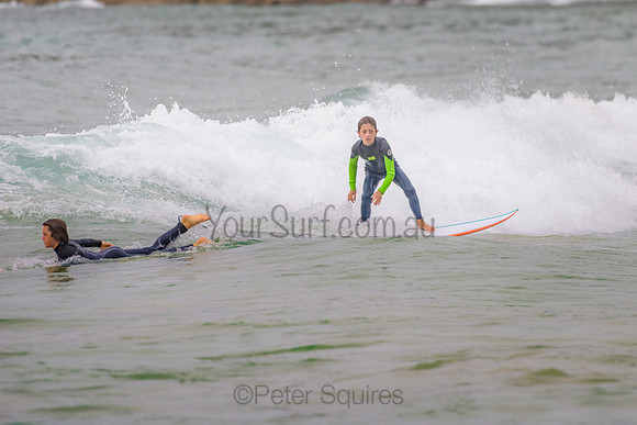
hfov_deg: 3.4
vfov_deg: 2.2
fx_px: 10848
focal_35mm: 613
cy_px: 164
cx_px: 389
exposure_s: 1/800
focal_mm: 500
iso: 320
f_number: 5.6
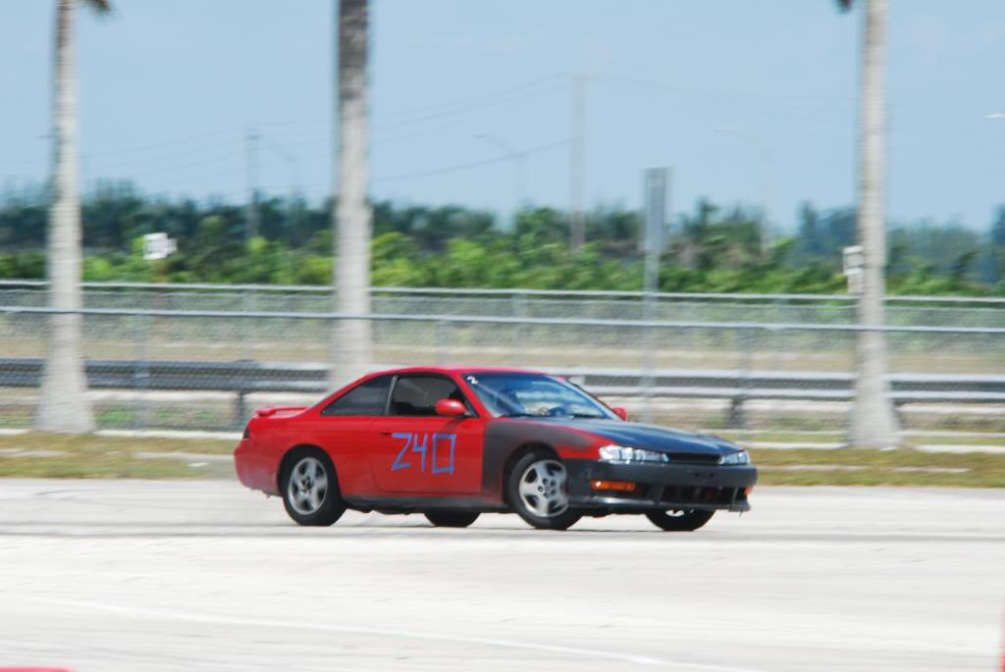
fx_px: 8383
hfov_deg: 6.9
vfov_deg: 4.6
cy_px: 336
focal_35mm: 300
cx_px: 502
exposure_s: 1/100
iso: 200
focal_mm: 200
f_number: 11
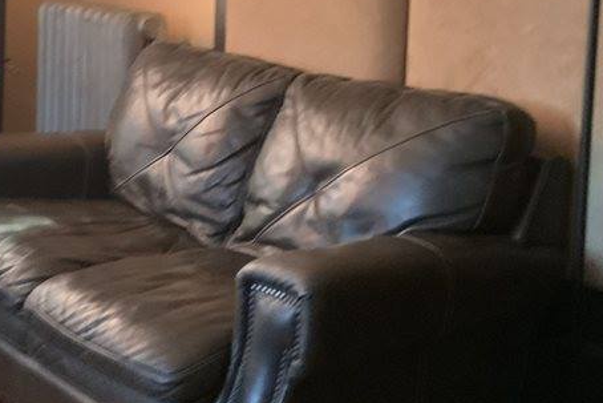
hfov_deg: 29.6
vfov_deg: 19.8
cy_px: 67
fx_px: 1139
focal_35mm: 68
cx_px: 284
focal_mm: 3
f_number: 1.8
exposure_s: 1/30
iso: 320
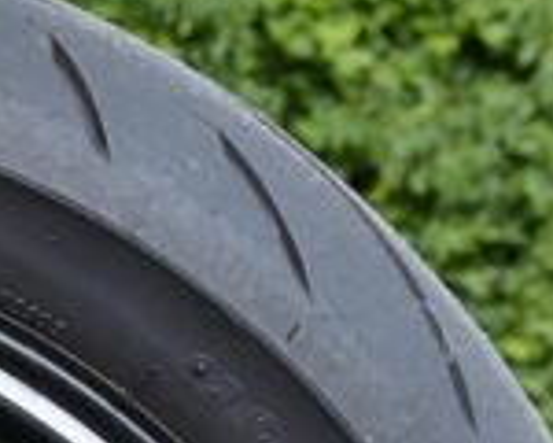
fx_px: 3682
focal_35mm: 225
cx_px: -700
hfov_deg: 8.0
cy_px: 1028
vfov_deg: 6.6
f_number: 8
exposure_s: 1/100
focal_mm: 36
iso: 400
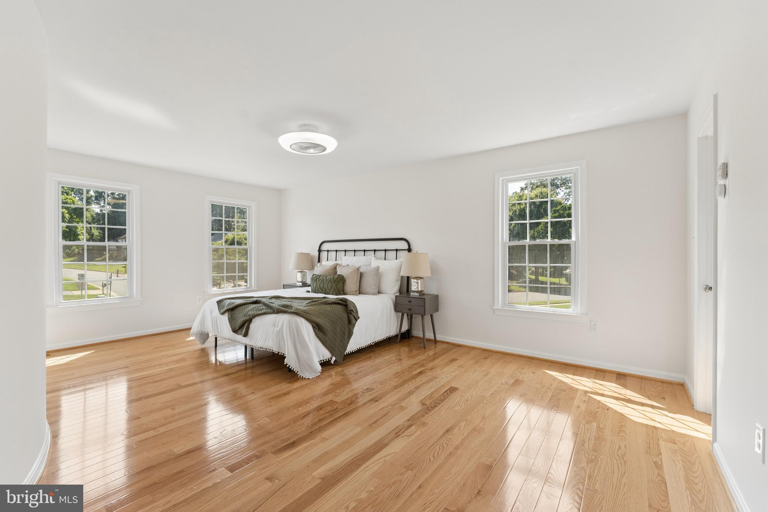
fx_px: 326
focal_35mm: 15
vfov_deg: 76.2
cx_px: 384
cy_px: 256
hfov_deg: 99.3
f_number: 7.1
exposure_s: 1/320
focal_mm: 15.3
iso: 1250
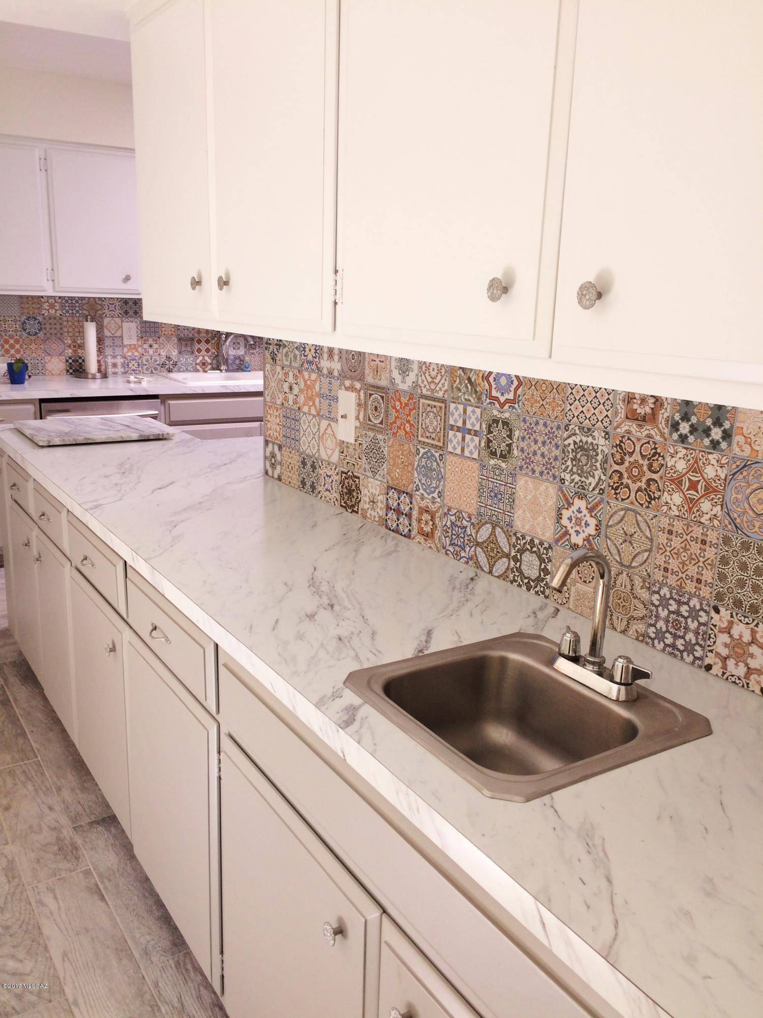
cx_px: 382
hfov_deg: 48.2
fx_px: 852
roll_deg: -0.9
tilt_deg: -14.6
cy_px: 509
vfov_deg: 61.7
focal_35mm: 29
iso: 40
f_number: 2.2
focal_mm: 4.15
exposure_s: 1/60
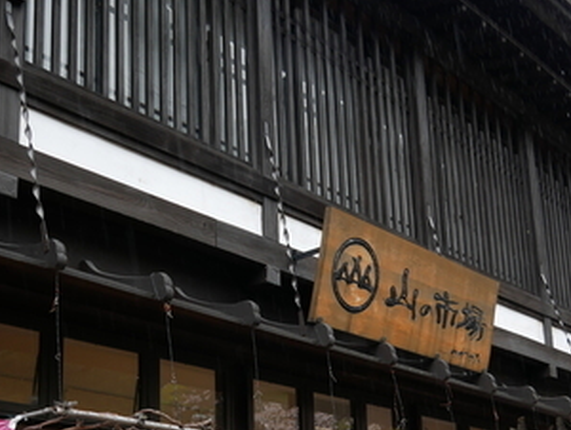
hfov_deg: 32.1
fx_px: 991
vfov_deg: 24.0
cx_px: 299
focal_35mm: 60
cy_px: 355
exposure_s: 1/125
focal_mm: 15
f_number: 3.7
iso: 200
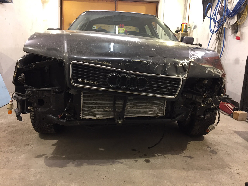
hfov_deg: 61.7
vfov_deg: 48.2
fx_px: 208
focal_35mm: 29
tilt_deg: -10.1
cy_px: 93
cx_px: 124
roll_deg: -3.0
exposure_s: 1/33
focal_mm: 4.15
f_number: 2.2
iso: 100
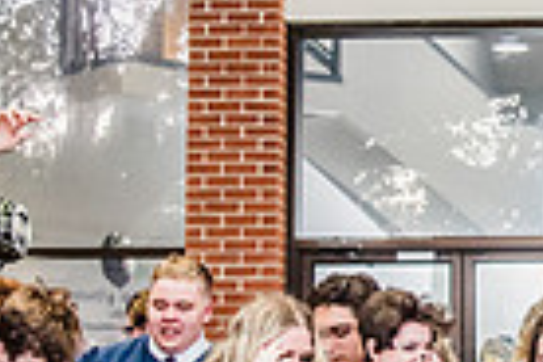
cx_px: 571
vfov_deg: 13.5
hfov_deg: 19.5
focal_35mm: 101
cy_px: 207
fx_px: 1523
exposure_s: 1/200
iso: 800
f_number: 4.5
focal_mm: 24
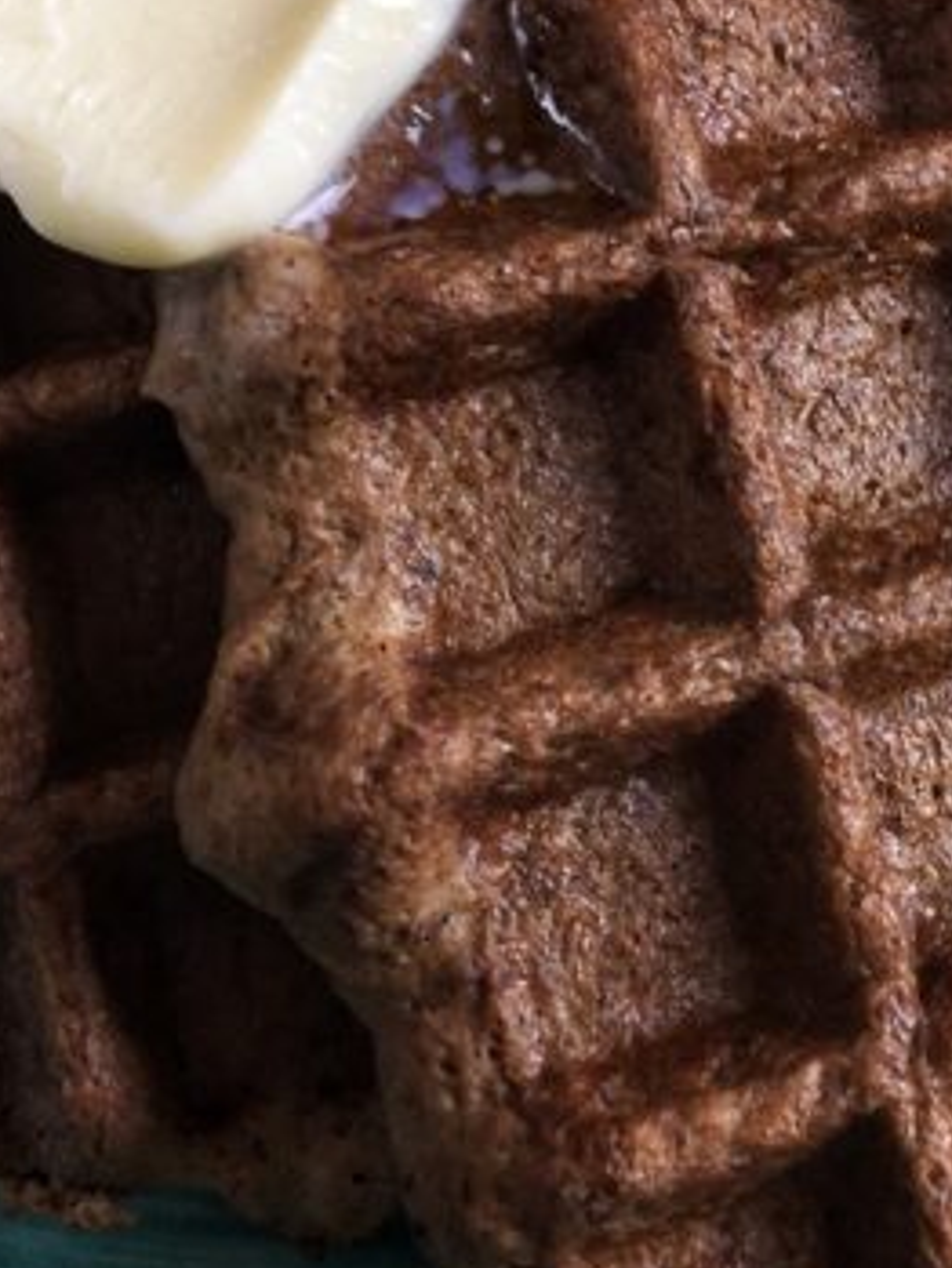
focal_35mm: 85
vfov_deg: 22.1
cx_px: 672
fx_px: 3115
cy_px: -18
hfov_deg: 17.3
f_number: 2.2
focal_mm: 4.15
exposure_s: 1/50
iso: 40
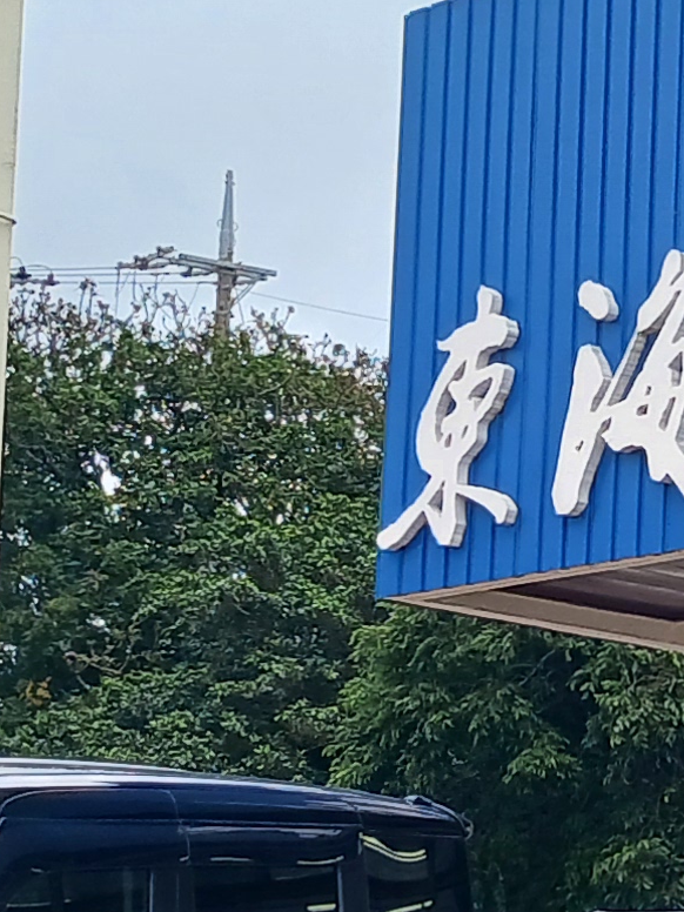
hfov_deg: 10.4
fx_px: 3741
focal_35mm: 142
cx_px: 579
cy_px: 603
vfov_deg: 13.9
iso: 20
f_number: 1.8
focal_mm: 4
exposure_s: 1/168
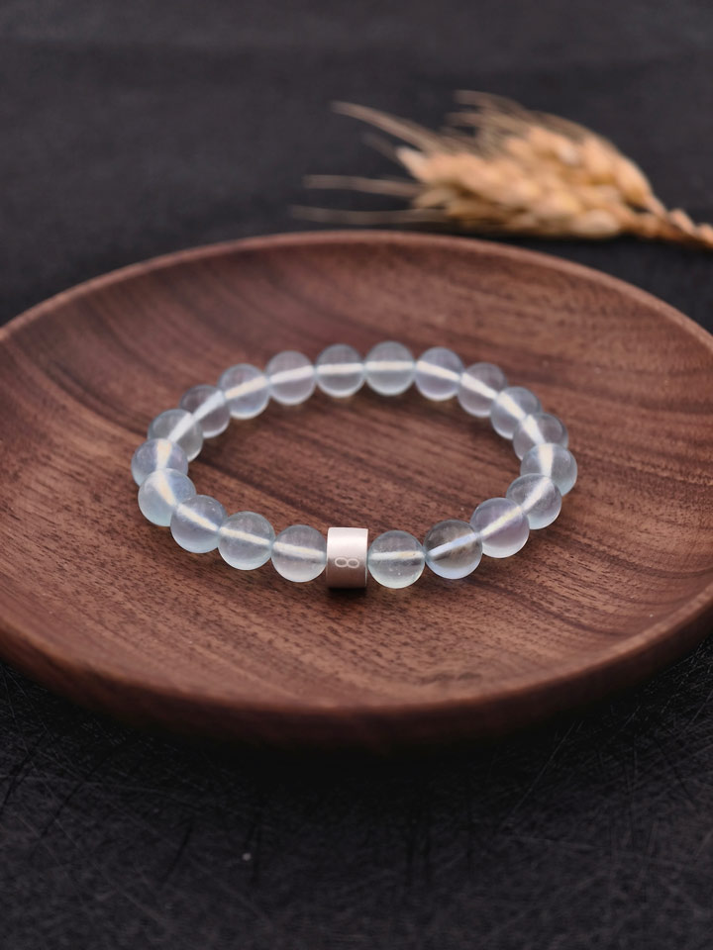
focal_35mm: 85
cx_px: 356
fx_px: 2334
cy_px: 475
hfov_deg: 17.4
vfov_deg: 23.0
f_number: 2.67
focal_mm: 22.48
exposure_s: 1/400
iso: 200
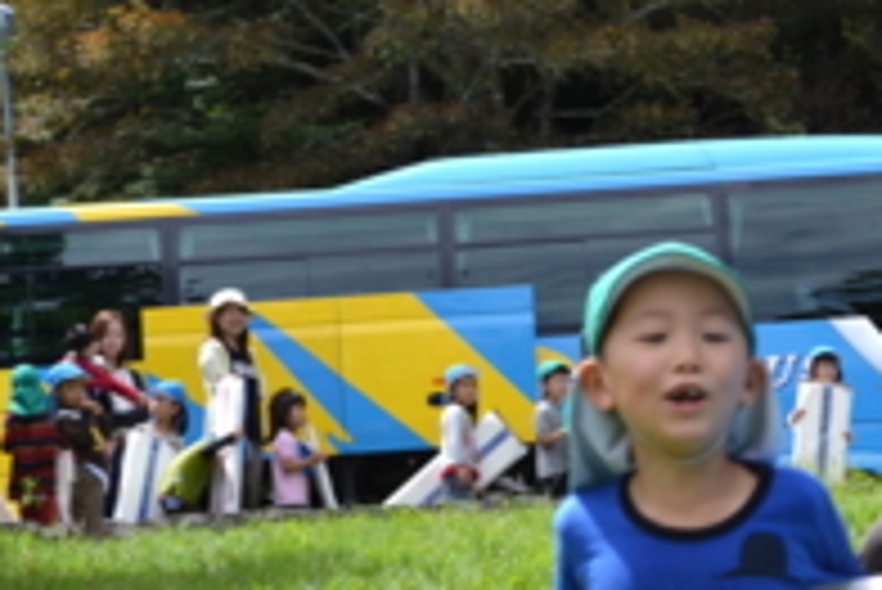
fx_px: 3384
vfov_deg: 9.9
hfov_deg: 14.8
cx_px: 590
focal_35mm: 138
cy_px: 448
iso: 100
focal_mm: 45
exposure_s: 1/160
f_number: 6.3
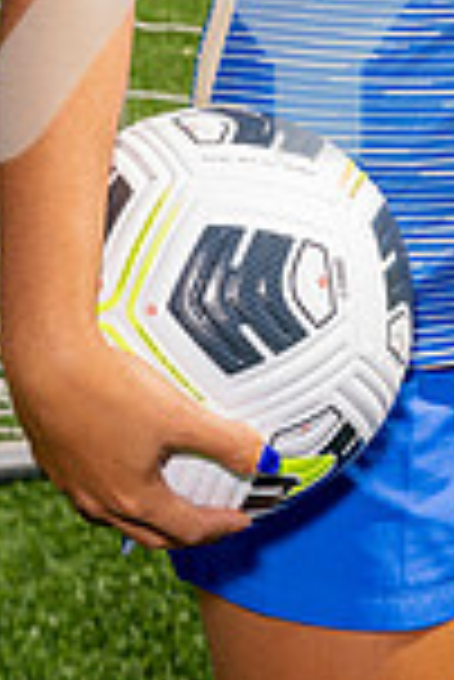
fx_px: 2925
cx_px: 436
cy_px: -293
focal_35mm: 155
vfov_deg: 12.7
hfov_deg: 8.8
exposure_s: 1/250
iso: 100
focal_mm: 52
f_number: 7.1
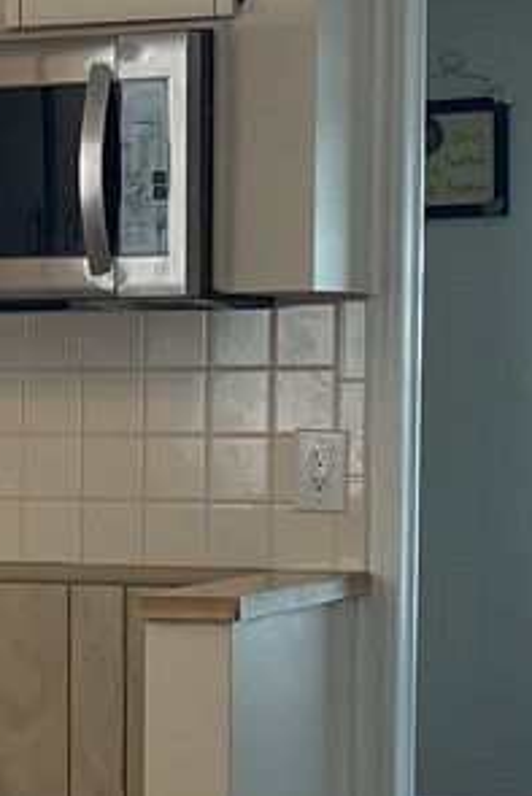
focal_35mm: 141
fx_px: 3122
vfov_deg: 14.5
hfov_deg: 9.5
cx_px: -262
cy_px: 639
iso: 125
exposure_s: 1/120
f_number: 1.6
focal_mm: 5.1
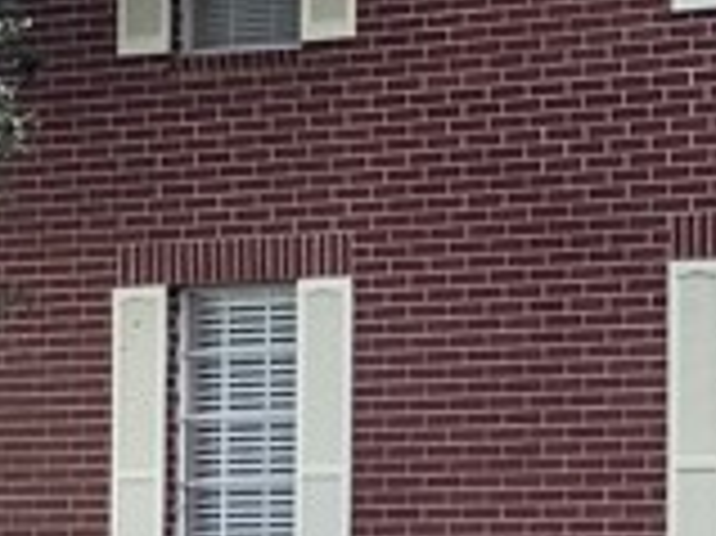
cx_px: 1220
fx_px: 4134
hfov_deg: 9.5
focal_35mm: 200
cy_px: 266
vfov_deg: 7.4
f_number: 2.4
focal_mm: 3.3
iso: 25
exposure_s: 1/137
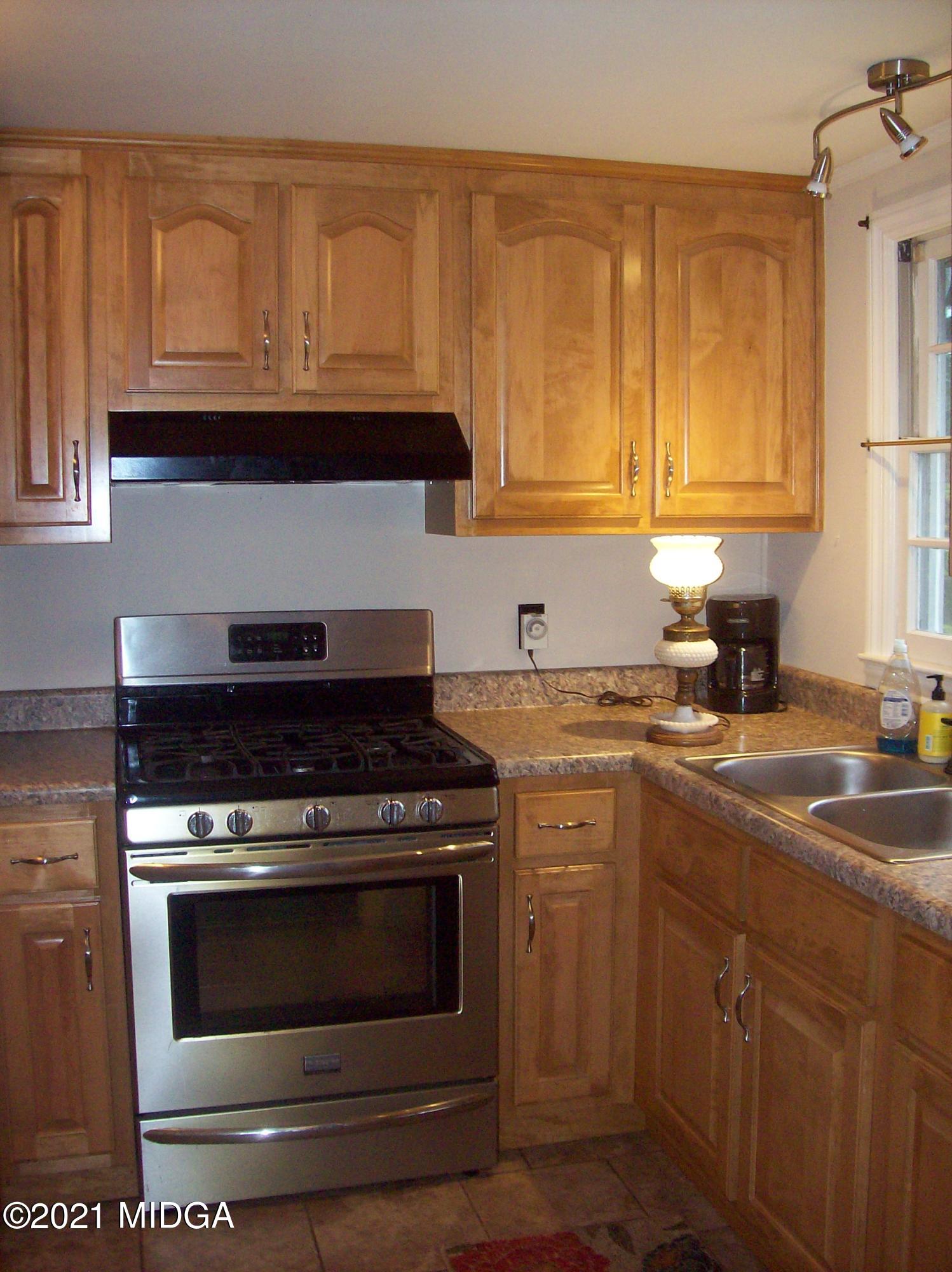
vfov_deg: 51.4
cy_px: 636
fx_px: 1321
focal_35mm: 36
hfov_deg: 39.6
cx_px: 476
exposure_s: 1/64
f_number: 2.7
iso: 140
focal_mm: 6
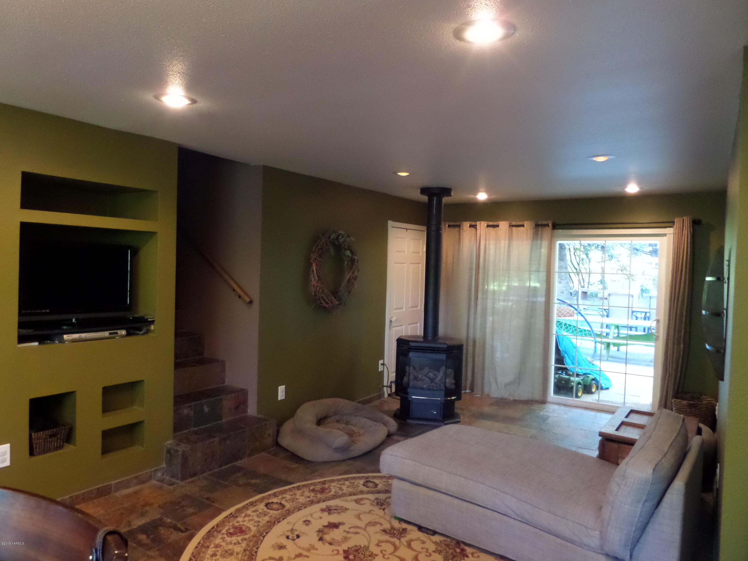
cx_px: 374
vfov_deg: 56.8
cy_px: 280
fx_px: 519
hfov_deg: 71.6
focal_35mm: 24
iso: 800
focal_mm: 4
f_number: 3.2
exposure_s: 1/20
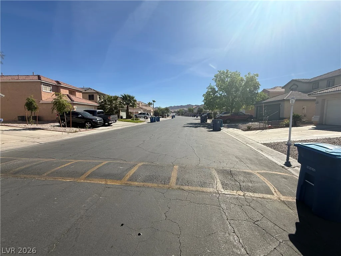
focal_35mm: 14
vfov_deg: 85.7
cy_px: 128
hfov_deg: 102.1
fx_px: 138
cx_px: 170
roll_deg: +0.6
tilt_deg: -3.9
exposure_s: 1/2611
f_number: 2.2
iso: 50
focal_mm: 2.22
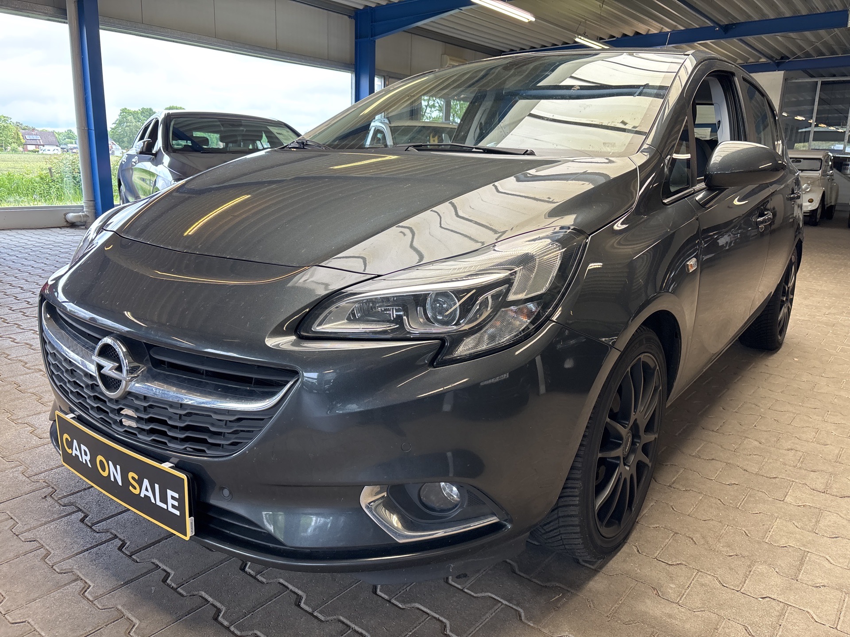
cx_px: 425
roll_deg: -1.7
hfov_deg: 67.3
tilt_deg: -13.9
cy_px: 318
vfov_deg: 53.1
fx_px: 638
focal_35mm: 26
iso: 50
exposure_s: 1/100
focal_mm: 5.96
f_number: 1.6
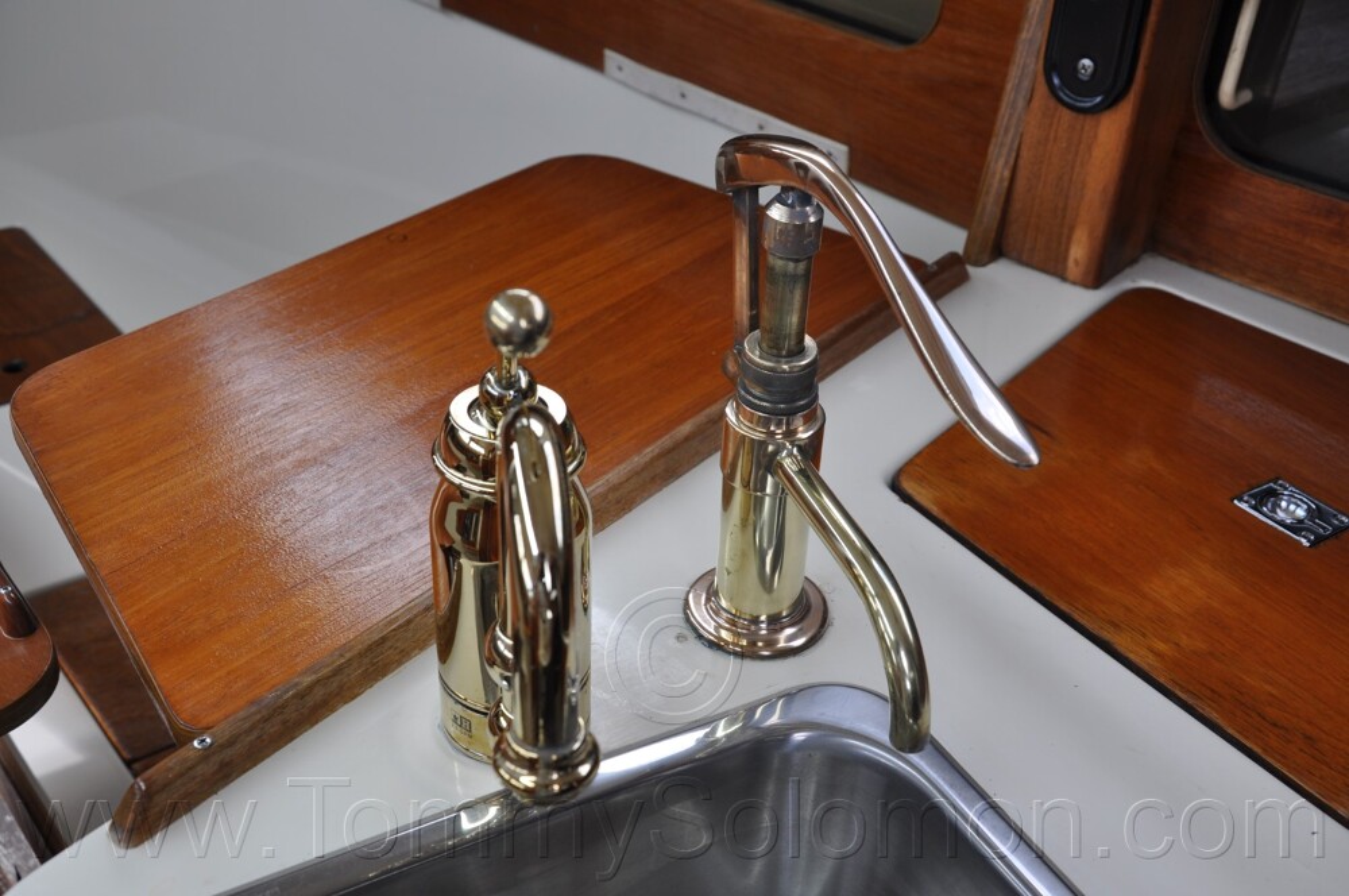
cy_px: 448
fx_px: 1572
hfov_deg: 46.5
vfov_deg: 31.8
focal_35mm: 42
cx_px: 674
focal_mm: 28
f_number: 7.1
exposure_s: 1/50
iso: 200
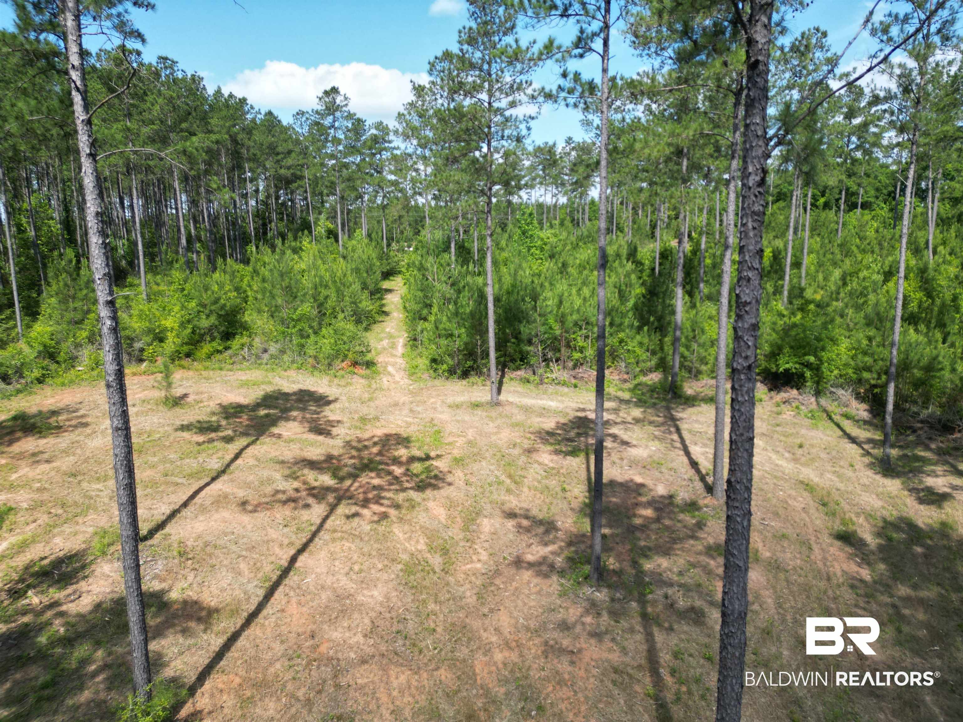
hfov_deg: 71.6
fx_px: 668
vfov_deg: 56.8
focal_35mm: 24
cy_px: 361
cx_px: 482
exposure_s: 1/1600
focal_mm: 6.72
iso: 130
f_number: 1.7
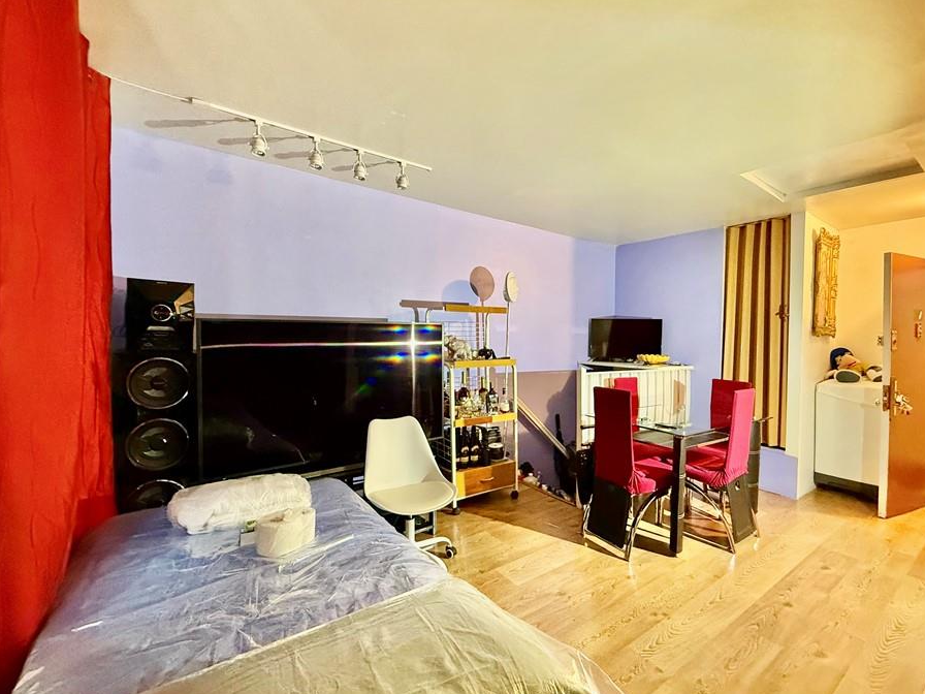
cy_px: 344
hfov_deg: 94.4
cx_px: 492
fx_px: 428
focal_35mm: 16
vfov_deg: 78.1
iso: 640
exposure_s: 1/60
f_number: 2.2
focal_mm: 2.22
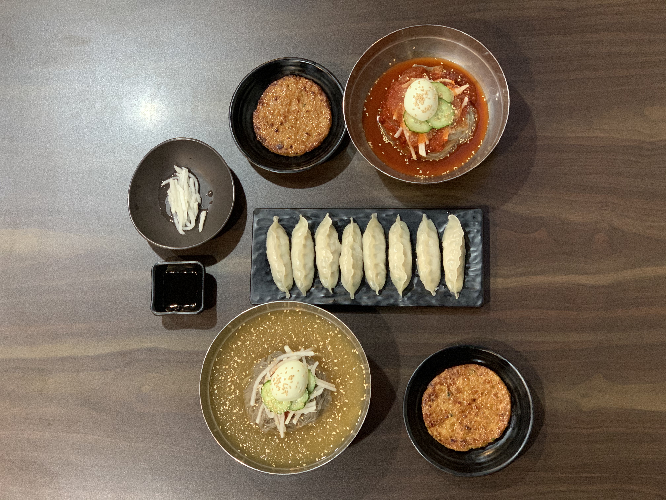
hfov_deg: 36.8
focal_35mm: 52
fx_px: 1000
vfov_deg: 28.0
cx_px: 333
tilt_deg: -78.0
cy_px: 250
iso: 320
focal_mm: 6
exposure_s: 1/40
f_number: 2.4
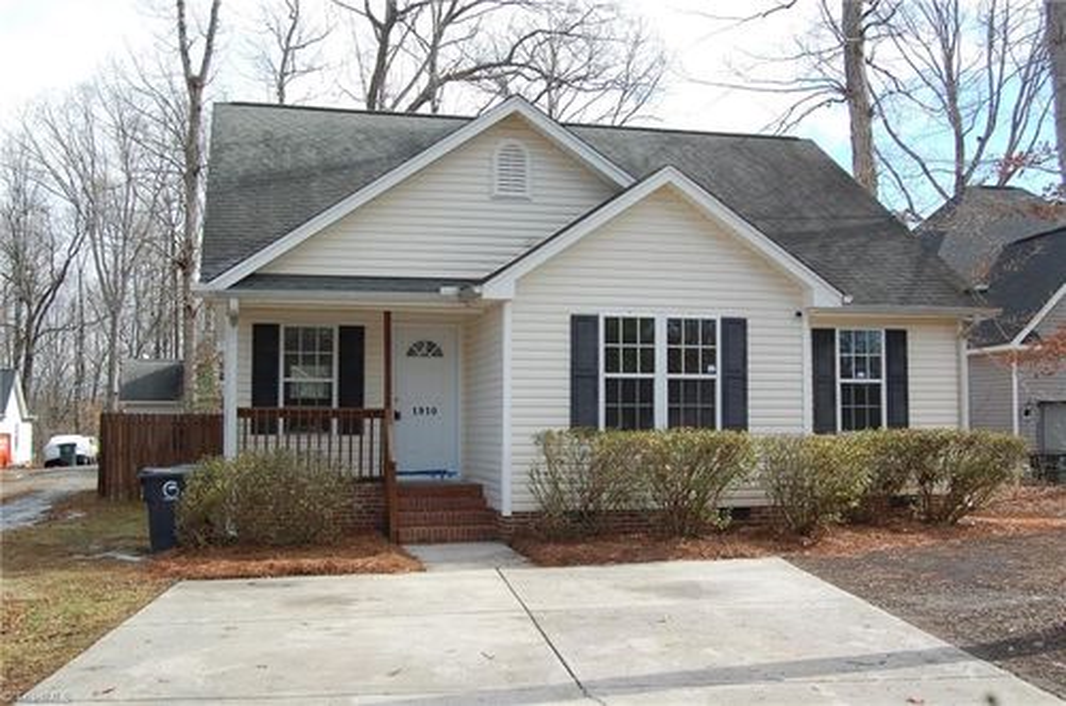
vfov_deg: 34.1
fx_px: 1152
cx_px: 533
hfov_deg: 49.6
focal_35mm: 39
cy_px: 353
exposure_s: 1/200
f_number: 7.1
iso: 200
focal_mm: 26
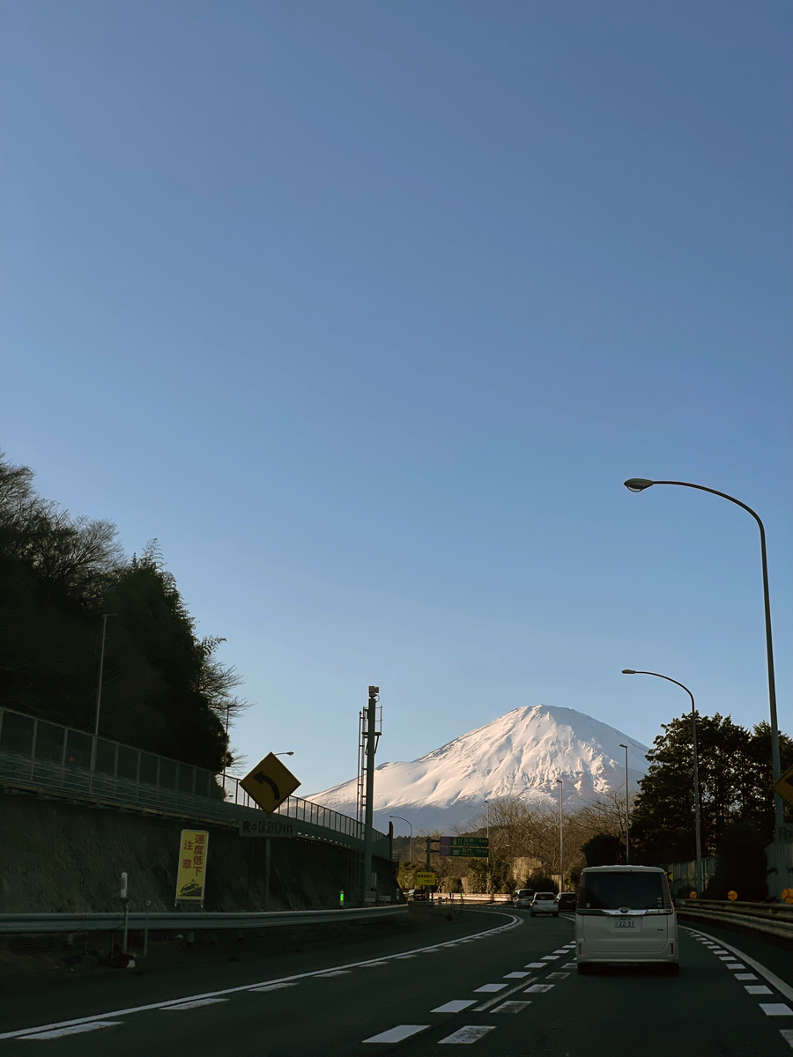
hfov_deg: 28.0
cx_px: 396
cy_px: 528
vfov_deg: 36.8
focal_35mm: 52
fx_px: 1588
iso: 32
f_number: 2
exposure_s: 1/1916
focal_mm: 6
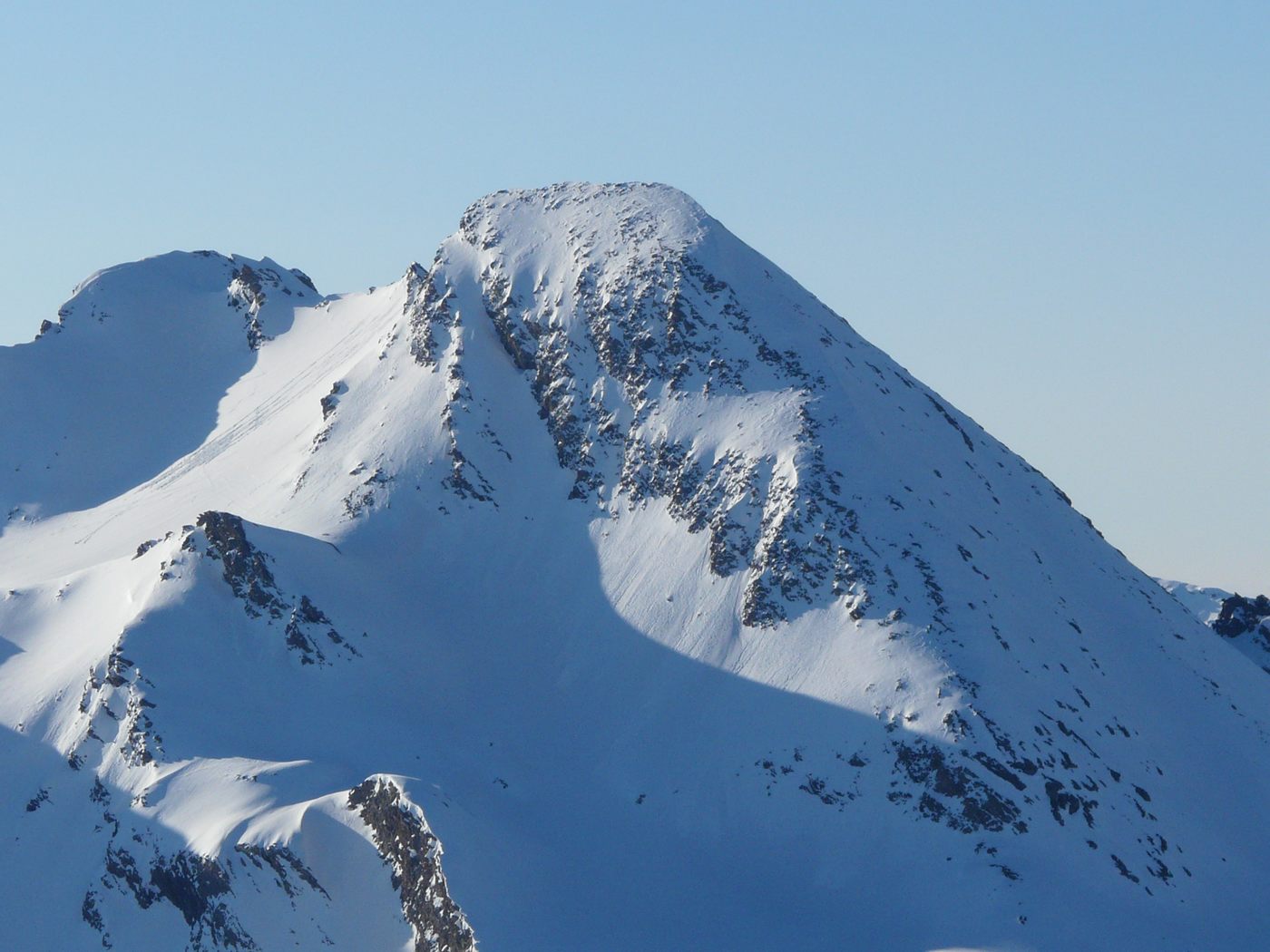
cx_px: 635
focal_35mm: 205
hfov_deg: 9.7
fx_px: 7521
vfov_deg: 7.2
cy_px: 476
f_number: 7.1
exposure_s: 1/500
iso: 100
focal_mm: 26.4
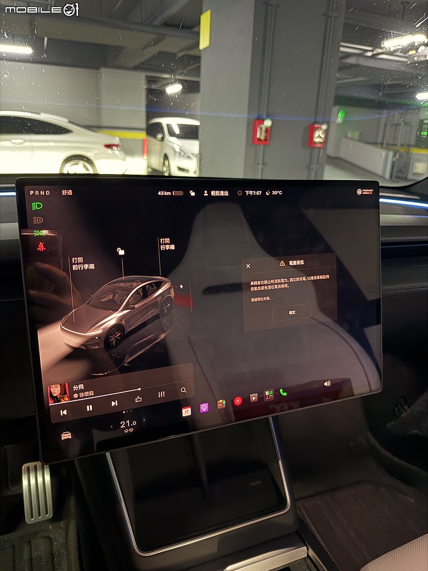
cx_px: 214
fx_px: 396
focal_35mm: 24
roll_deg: -3.1
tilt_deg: -19.8
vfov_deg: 71.6
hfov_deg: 56.8
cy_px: 286
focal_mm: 6.76
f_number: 1.78
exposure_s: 1/9
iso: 2500
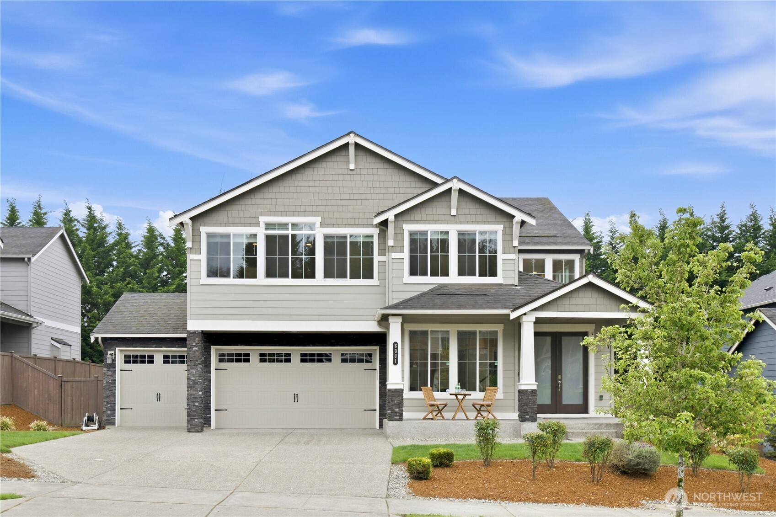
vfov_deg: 37.8
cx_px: 388
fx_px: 754
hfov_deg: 54.4
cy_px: 258
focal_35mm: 35
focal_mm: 35
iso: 400
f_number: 9
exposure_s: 1/25
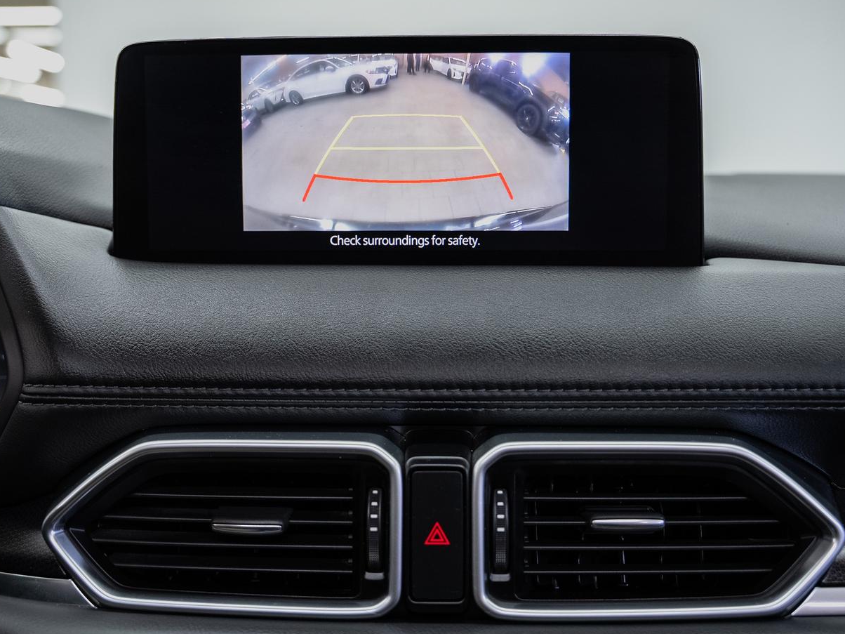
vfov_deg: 37.7
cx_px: 423
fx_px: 928
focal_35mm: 38
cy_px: 306
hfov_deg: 49.0
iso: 1250
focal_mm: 29.4
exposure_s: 1/50
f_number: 3.5
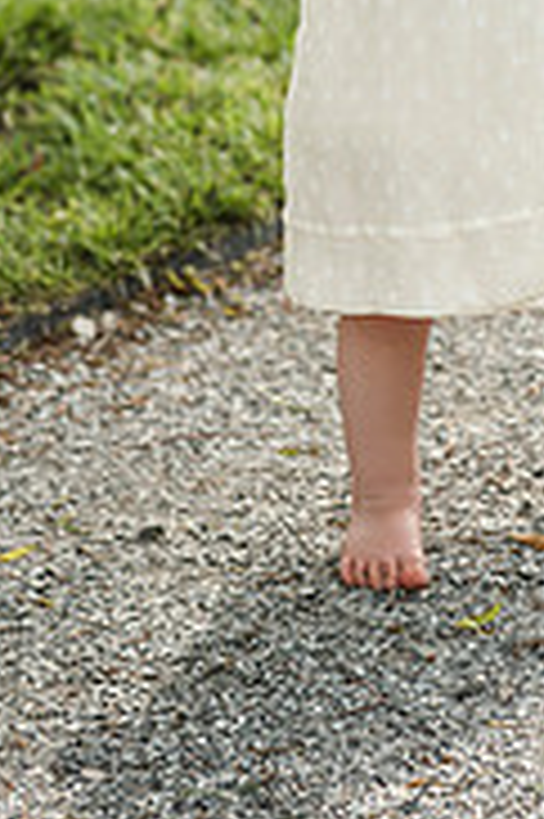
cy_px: -112
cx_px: 432
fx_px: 3929
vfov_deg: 11.7
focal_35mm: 173
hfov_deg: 7.9
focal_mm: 70
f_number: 3.5
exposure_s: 1/2500
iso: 640
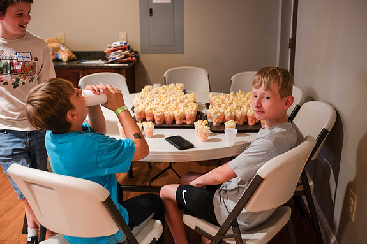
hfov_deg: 50.7
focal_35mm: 38
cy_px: 119
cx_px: 184
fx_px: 387
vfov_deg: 35.0
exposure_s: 1/60
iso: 3200
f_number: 2.8
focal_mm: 35
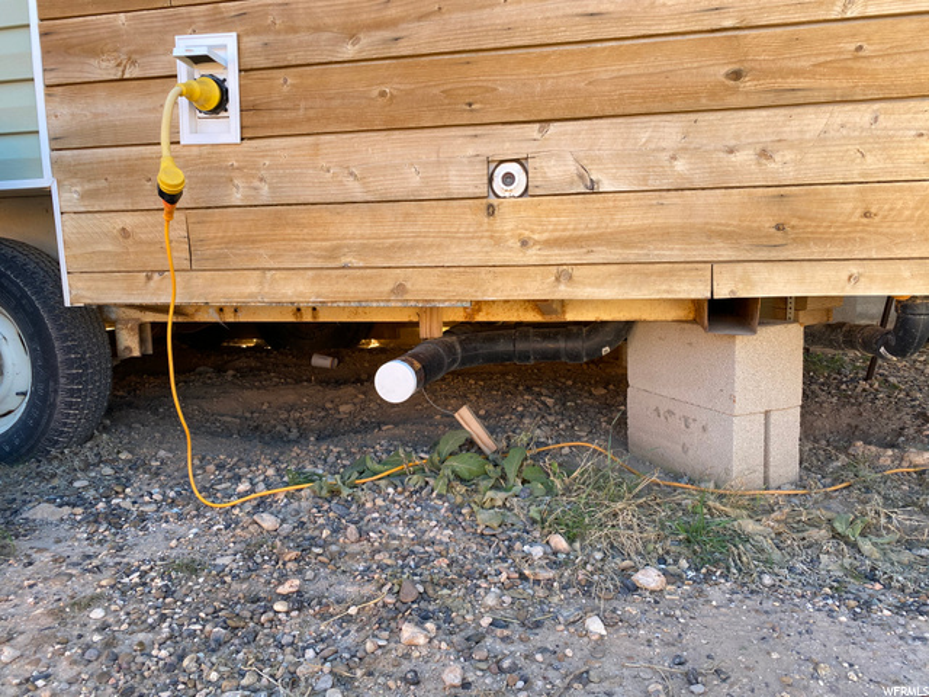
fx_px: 698
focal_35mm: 26
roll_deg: +1.3
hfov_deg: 67.3
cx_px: 464
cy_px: 348
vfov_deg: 53.1
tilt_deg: -7.0
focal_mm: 4.25
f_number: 1.8
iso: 32
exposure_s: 1/124
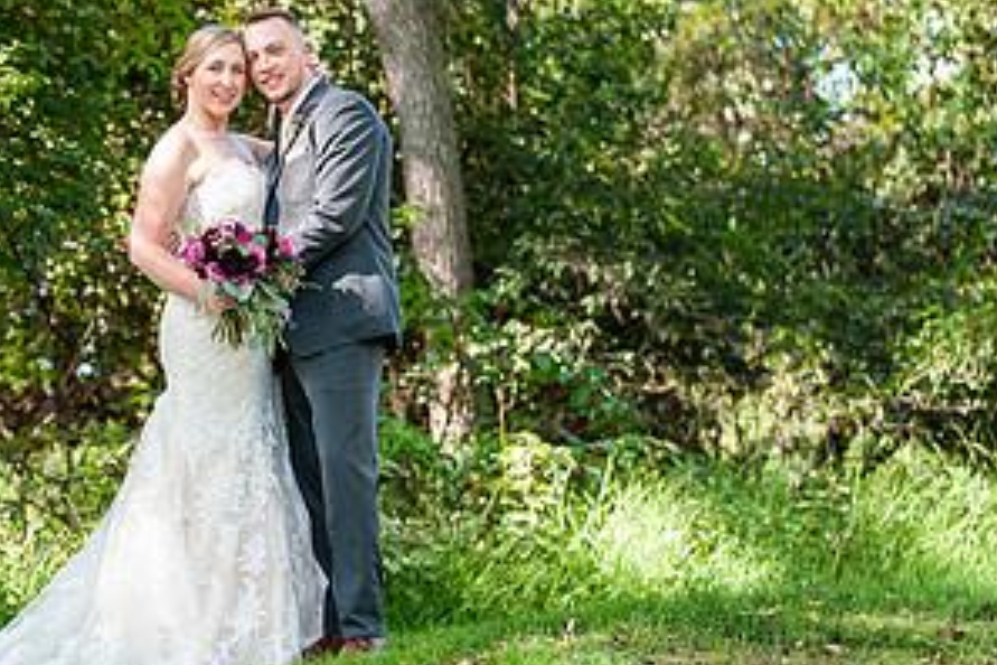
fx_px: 4431
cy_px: 265
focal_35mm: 160
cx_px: 245
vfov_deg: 8.6
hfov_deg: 12.8
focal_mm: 82
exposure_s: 1/320
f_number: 2.8
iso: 400
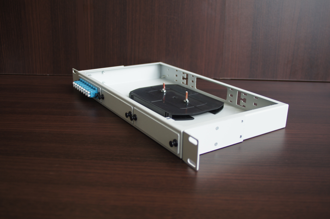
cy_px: 110
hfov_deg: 53.2
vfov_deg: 36.8
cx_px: 165
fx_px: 330
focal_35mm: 36
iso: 100
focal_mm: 24
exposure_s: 1/40
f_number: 4
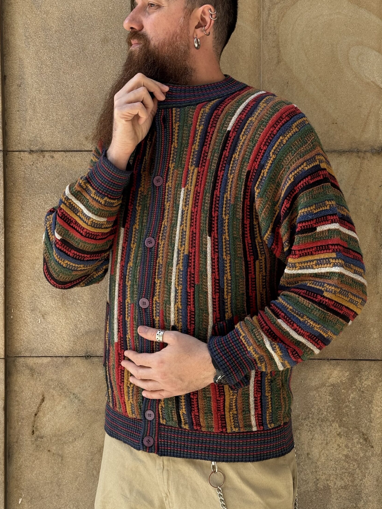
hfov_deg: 26.1
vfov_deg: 34.3
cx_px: 195
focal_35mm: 56
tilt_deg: -1.6
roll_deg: -0.5
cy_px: 226
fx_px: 824
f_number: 1.78
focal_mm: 6.76
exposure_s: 1/366
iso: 80
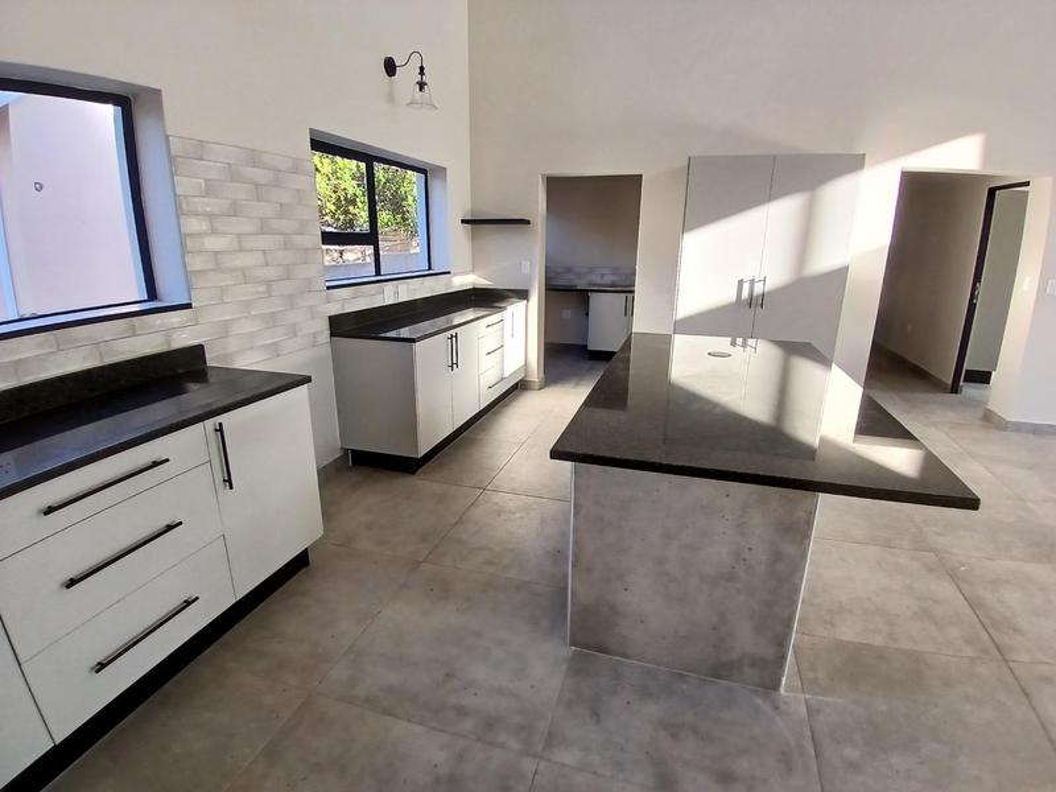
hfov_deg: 91.0
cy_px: 396
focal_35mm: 17
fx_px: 519
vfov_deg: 74.7
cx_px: 528
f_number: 2.2
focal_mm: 1.4
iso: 50
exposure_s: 1/50
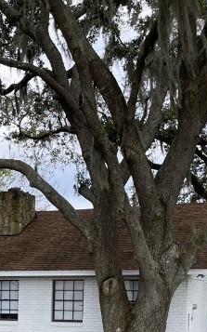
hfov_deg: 15.1
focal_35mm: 79
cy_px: 341
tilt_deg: -5.3
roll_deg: -0.1
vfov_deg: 24.8
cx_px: -122
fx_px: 713
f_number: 1.6
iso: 32
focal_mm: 4.2
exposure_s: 1/272
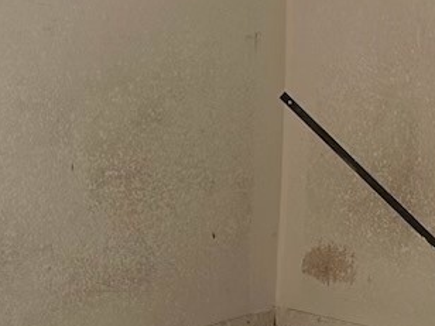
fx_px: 1696
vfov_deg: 10.8
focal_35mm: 135
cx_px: 446
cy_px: -48
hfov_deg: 14.4
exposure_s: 1/758
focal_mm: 5.7
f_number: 1.5
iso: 50
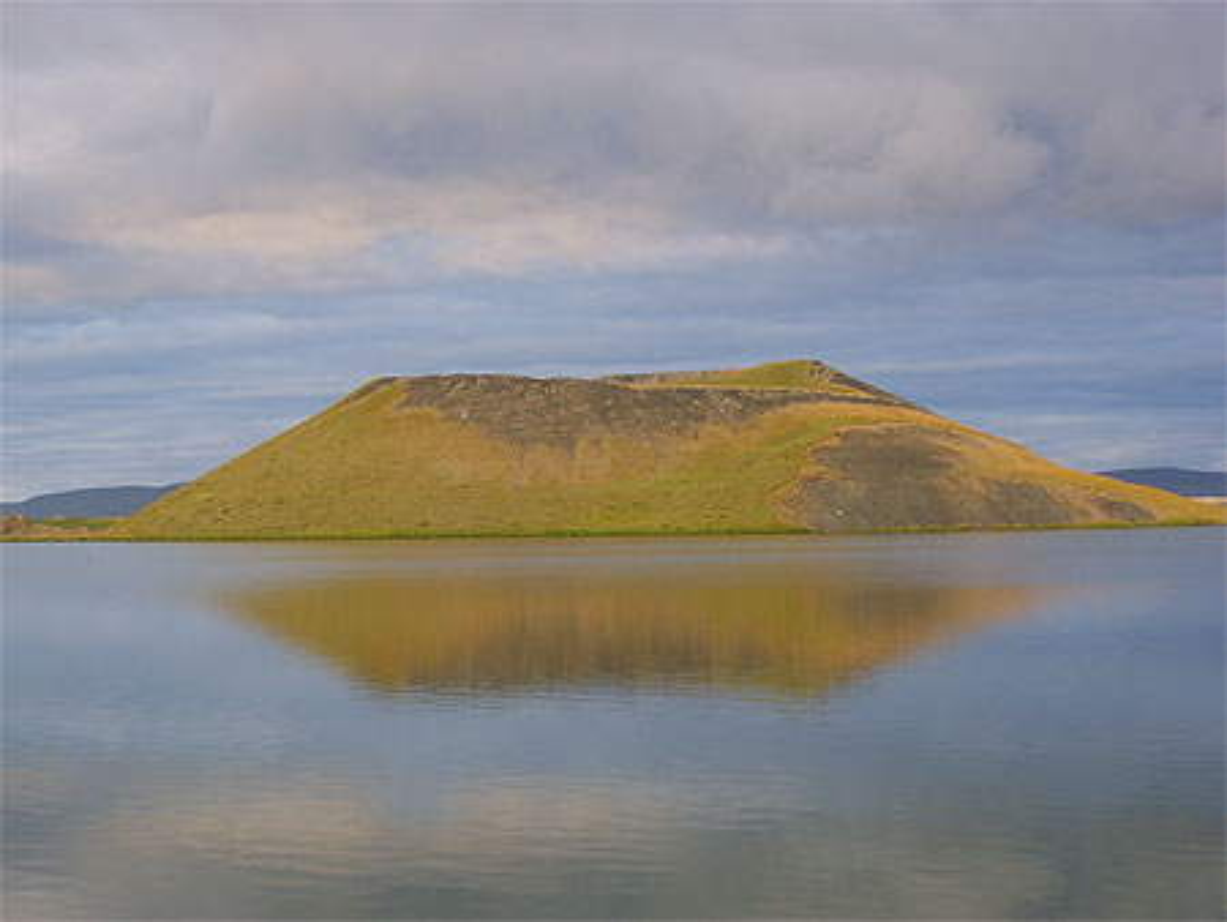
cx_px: 614
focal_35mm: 72
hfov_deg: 27.0
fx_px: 2553
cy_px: 461
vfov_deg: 20.5
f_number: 3.9
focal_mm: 12
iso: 50
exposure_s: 1/125
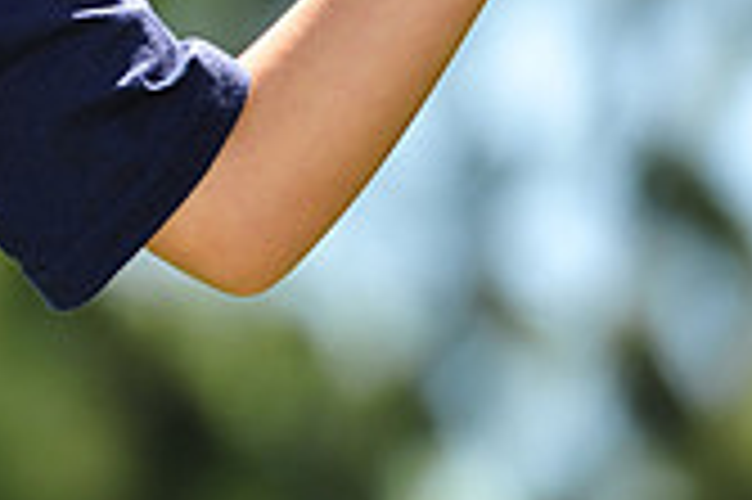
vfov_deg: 2.0
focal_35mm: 693
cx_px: -414
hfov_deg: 3.0
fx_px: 14462
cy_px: -194
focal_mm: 200
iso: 200
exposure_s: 1/500
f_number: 4
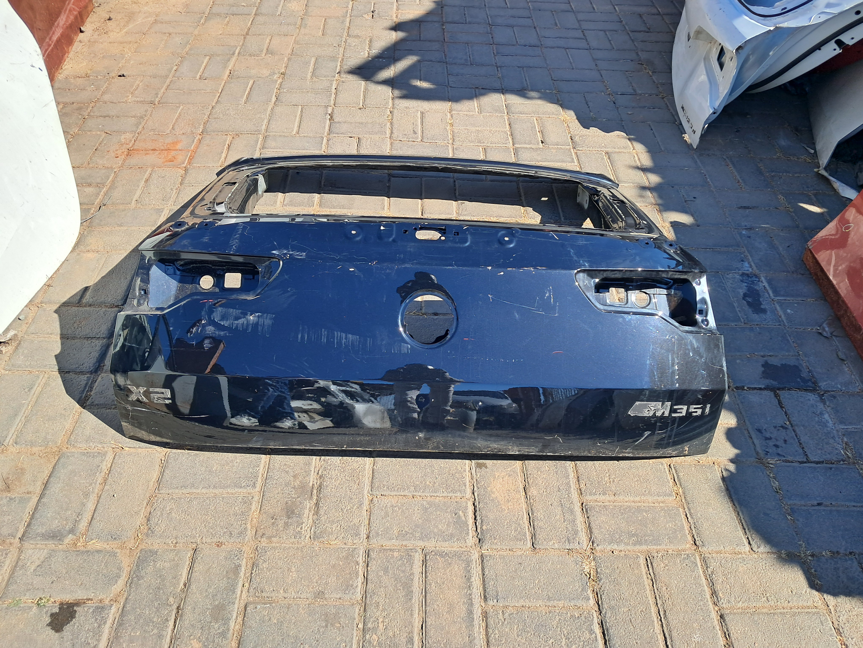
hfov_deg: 65.3
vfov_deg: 51.4
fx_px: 673
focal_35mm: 27
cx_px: 432
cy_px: 324
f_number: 1.8
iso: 50
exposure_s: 1/499
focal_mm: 4
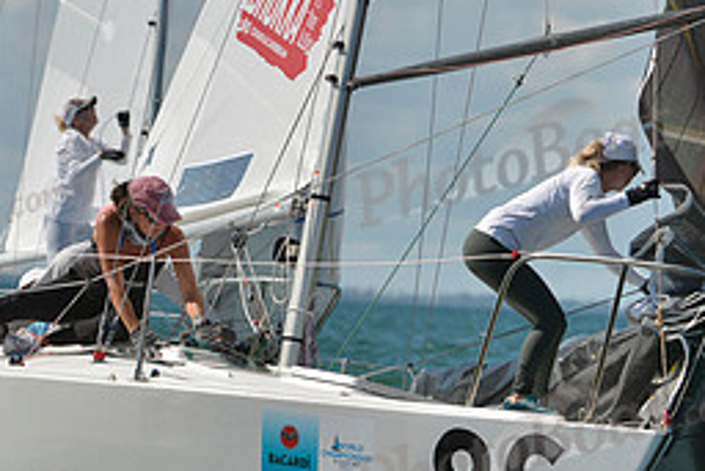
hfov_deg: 3.6
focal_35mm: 567
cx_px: 215
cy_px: 337
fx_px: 11110
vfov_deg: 2.4
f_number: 7.1
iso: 200
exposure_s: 1/1250
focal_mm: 250
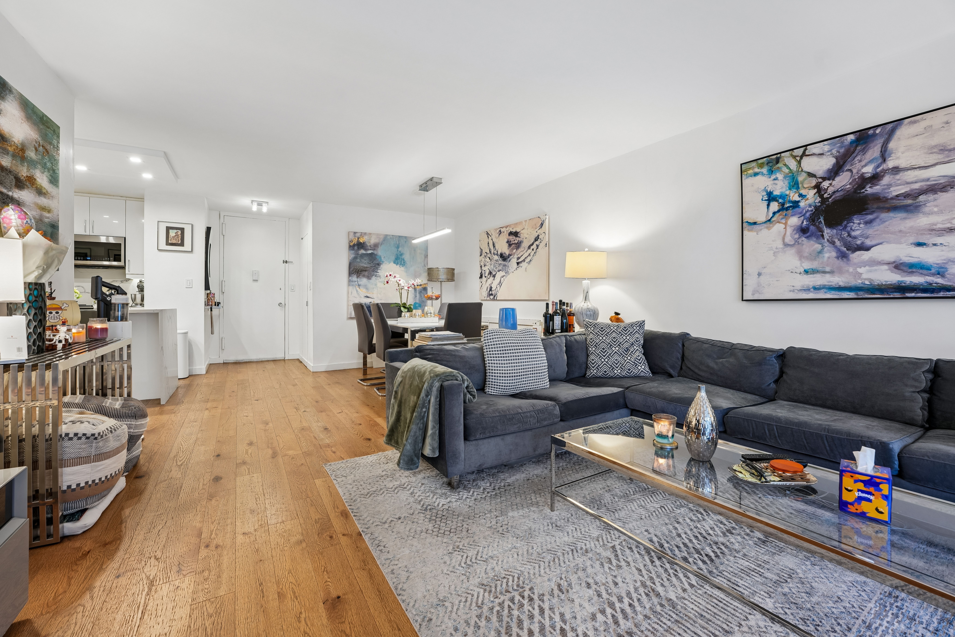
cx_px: 478
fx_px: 371
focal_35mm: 14
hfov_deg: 104.3
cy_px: 318
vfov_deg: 81.2
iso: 100
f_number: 7.1
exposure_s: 1/2.5
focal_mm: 14
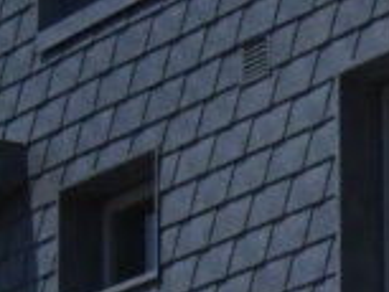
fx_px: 3329
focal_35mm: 296
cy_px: 682
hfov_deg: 6.5
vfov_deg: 4.9
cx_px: 730
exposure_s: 1/2000
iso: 4000
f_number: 22
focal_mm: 31
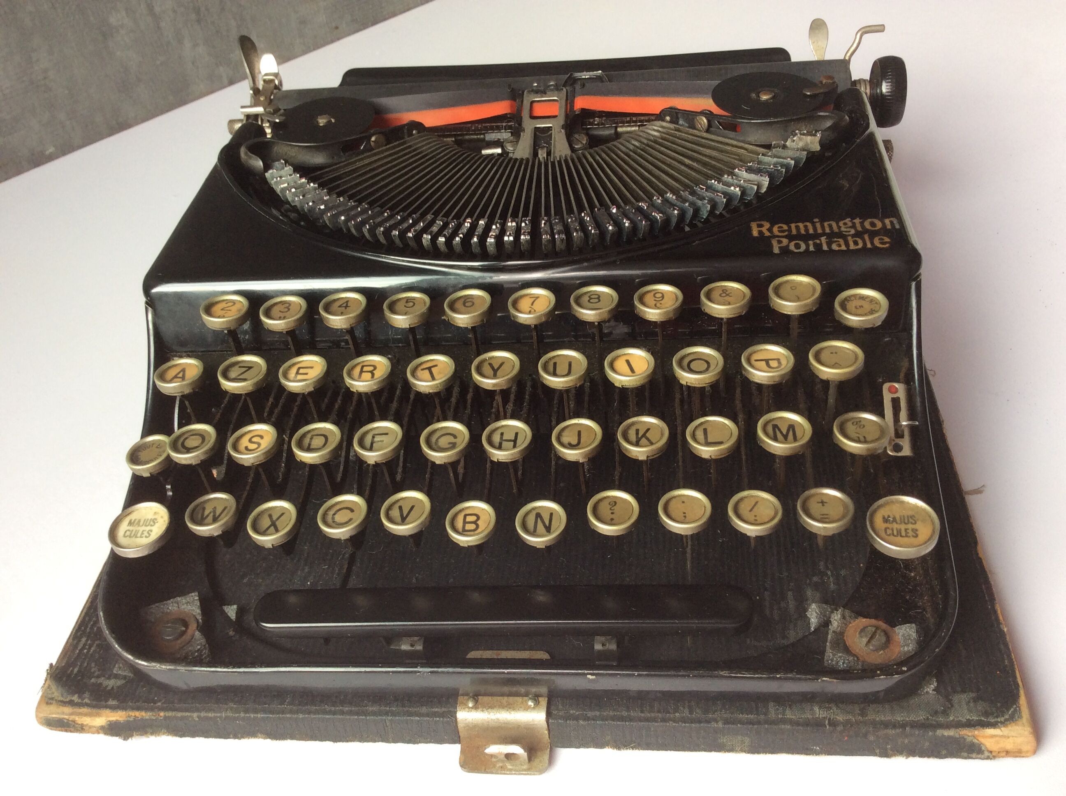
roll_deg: +8.1
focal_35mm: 32
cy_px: 398
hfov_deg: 56.9
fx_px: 984
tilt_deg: -43.9
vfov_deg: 44.1
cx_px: 533
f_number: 2.4
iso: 40
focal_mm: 3.3
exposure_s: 1/50
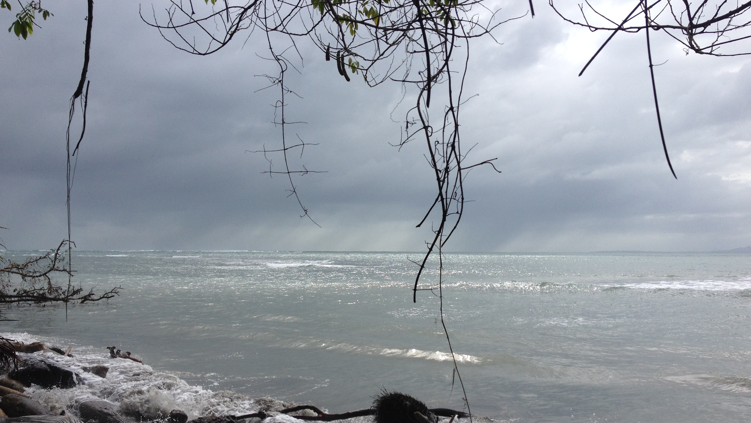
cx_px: 377
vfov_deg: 30.3
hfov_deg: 51.6
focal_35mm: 39
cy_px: 269
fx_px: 777
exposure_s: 1/2123
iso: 50
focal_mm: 4.28
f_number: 2.4
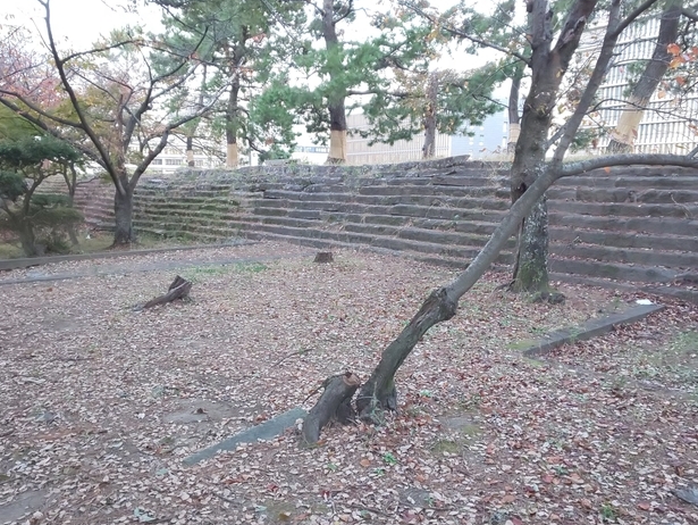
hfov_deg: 67.1
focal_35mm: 26
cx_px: 318
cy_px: 285
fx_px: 525
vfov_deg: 53.0
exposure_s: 1/33
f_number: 1.94
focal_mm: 3.45
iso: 286
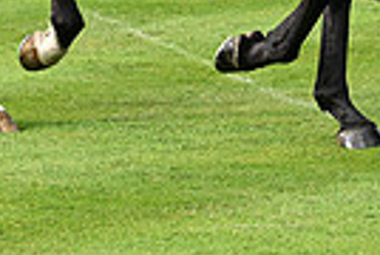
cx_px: 312
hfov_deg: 4.0
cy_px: -288
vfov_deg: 2.7
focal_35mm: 518
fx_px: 5480
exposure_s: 1/1250
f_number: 5.6
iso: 500
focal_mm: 120
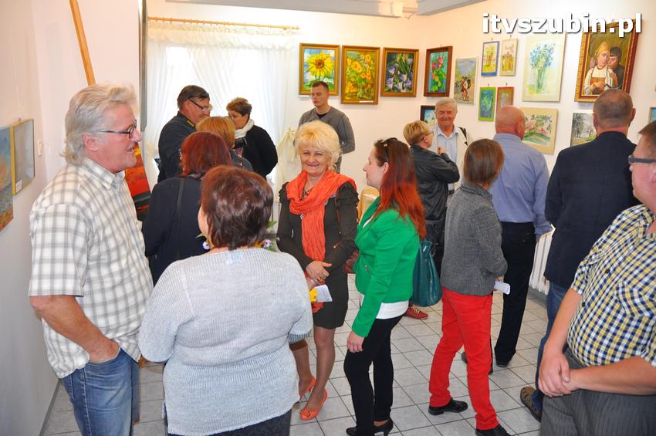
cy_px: 218
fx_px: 492
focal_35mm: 27
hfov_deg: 67.4
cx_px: 328
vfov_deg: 47.8
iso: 800
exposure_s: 1/80
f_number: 4
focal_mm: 18
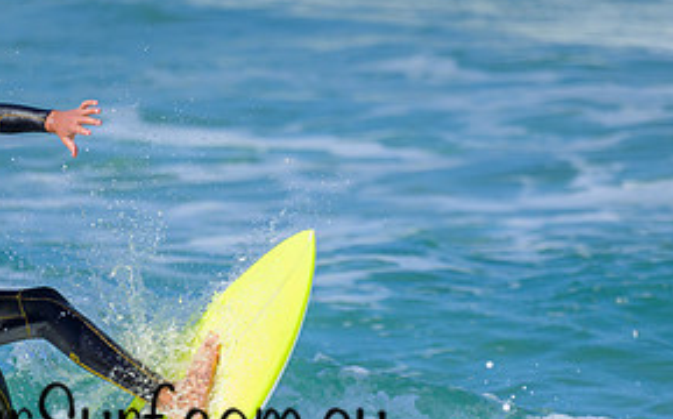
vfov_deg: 0.8
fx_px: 30949
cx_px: 160
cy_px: 413
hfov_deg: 1.2
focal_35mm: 1689
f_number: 6.3
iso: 560
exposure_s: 1/2000
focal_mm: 800
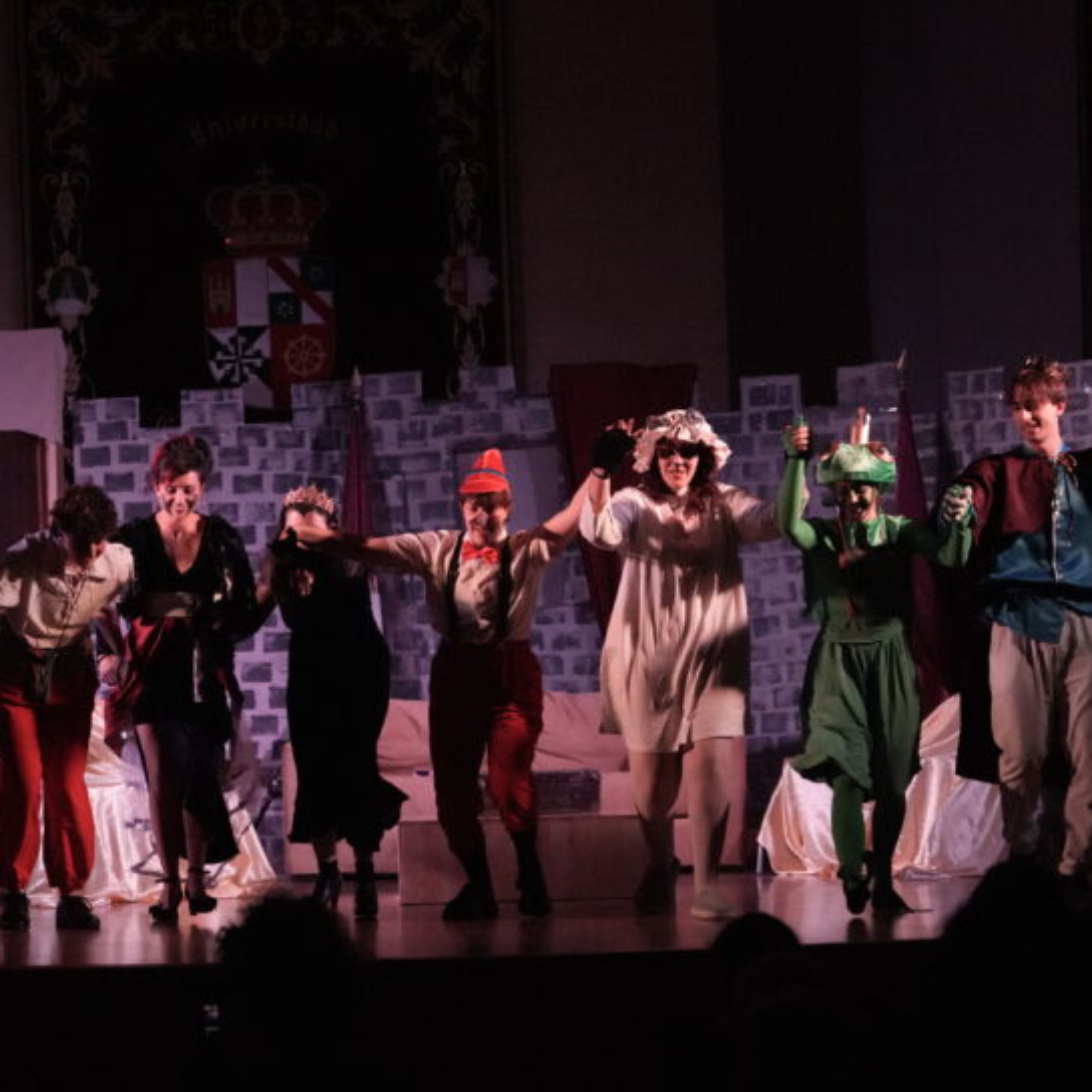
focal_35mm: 112
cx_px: 277
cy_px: 541
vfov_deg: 15.6
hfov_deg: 15.5
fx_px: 3997
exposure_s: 1/1600
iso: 12800
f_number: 4
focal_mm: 70
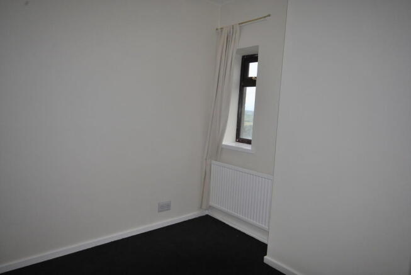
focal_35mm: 24
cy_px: 138
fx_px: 274
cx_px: 206
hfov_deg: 73.7
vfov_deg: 53.3
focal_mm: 16
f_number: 7.1
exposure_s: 1/200
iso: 400
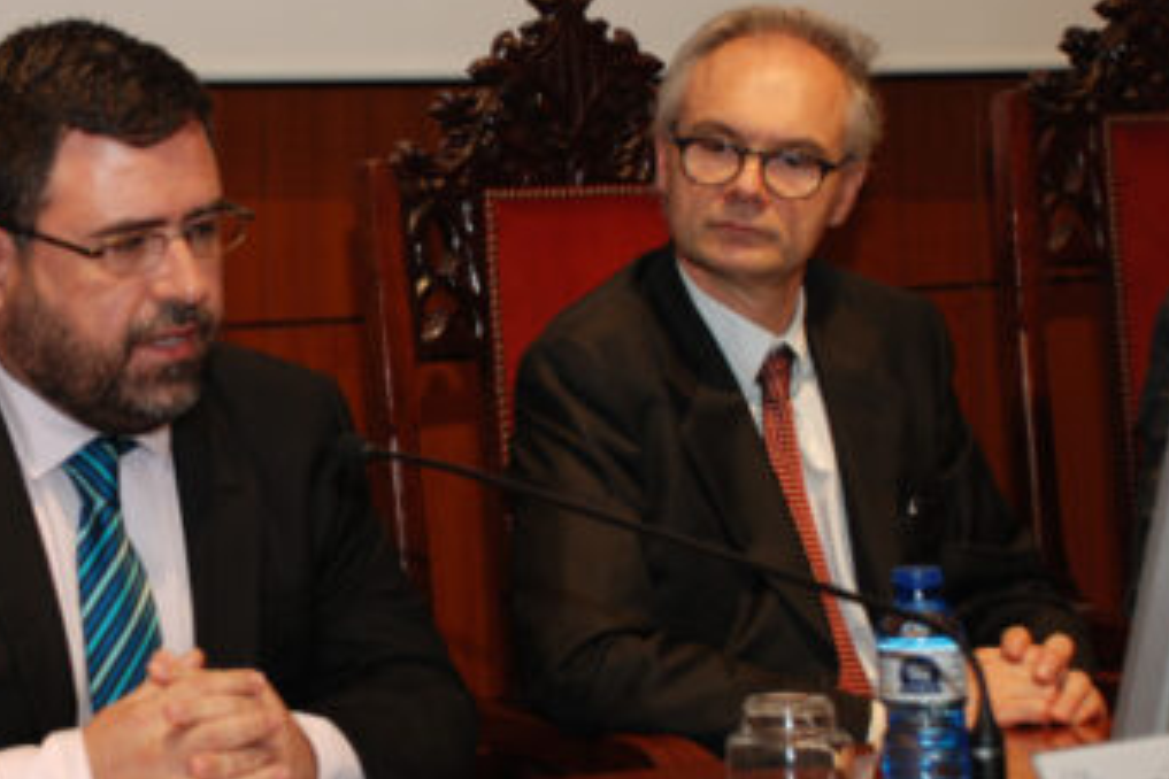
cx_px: 228
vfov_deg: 13.0
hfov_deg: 19.3
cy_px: 315
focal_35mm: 105
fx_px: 3409
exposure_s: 1/60
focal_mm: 38
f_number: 4.5
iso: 200
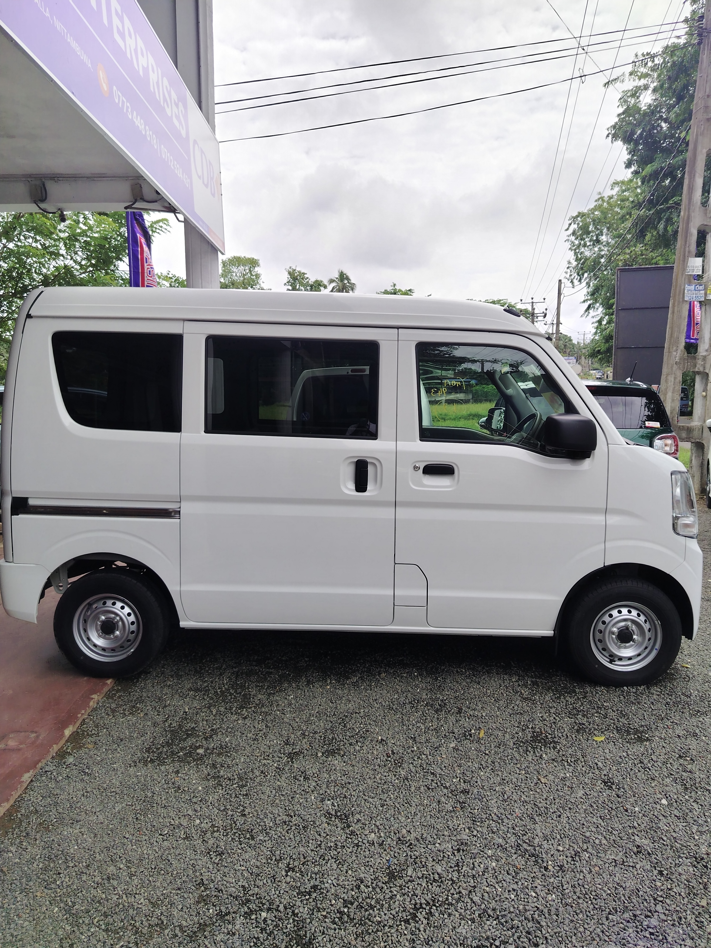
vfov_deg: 71.6
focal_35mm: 24
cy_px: 474
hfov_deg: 56.8
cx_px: 356
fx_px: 657
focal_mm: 5.25
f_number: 1.75
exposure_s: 1/847
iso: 100
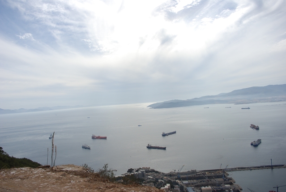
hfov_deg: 67.3
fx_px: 215
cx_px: 143
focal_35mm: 27
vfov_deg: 48.1
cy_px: 96
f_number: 9
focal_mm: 18
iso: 100
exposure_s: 1/320
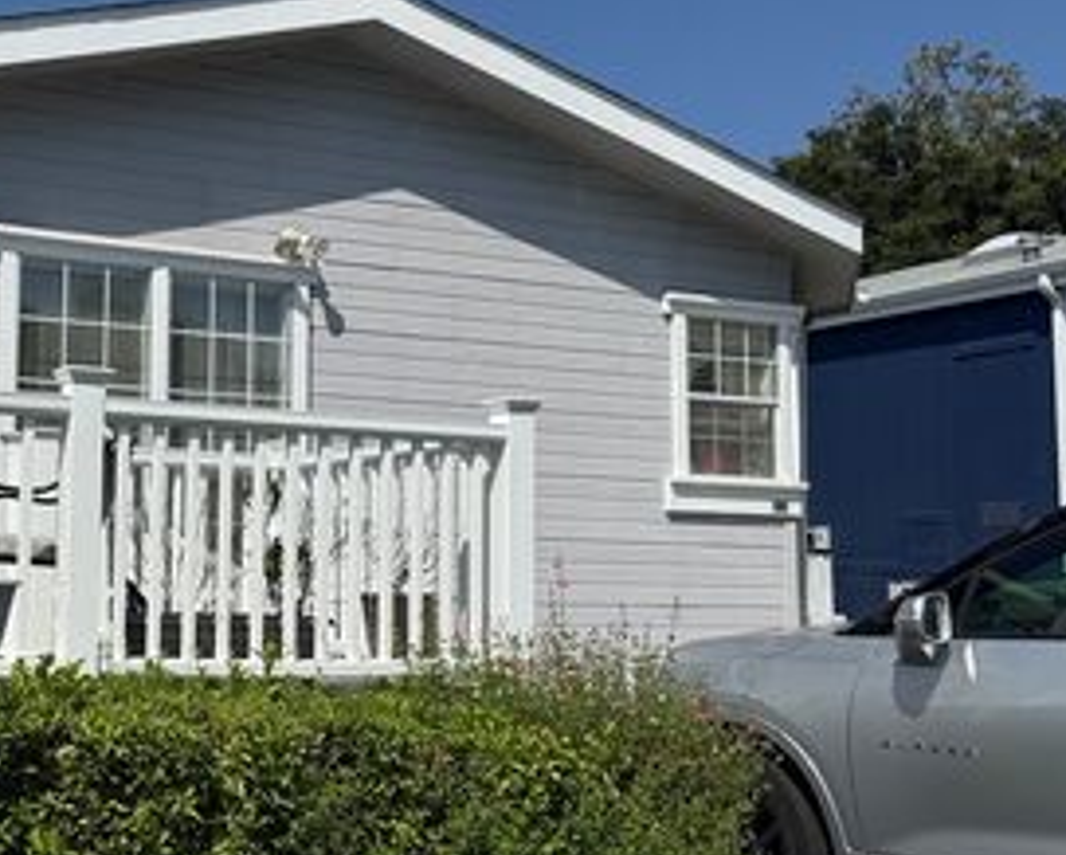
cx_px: 114
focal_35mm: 43
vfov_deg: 34.9
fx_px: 1358
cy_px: 453
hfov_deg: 39.8
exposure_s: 1/8130
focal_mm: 6.76
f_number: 1.78
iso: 80
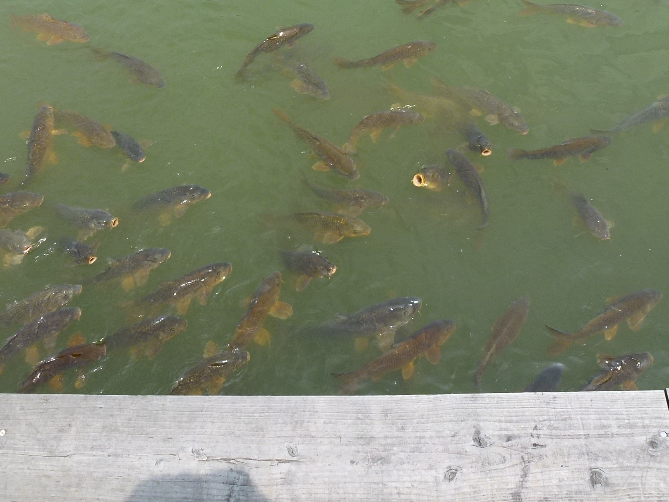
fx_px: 734
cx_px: 341
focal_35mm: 38
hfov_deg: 49.0
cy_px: 125
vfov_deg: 36.8
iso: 100
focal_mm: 4.3
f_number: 4
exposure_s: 1/400
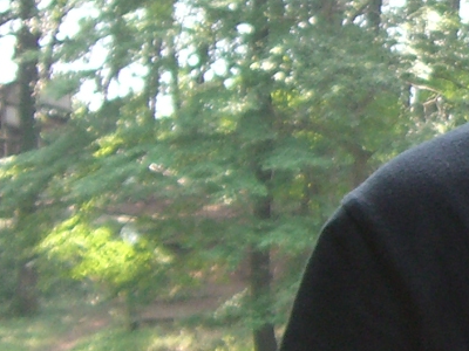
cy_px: 168
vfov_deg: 9.8
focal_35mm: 152
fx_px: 2059
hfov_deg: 12.2
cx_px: 763
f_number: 2.7
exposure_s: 1/100
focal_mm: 6.2
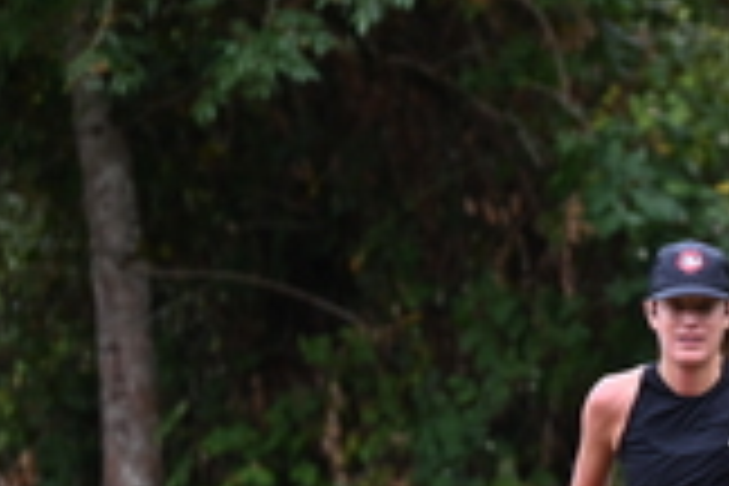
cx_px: 1030
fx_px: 13708
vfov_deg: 2.0
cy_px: 515
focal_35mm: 677
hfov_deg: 3.0
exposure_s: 1/250
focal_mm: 200
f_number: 6.3
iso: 560
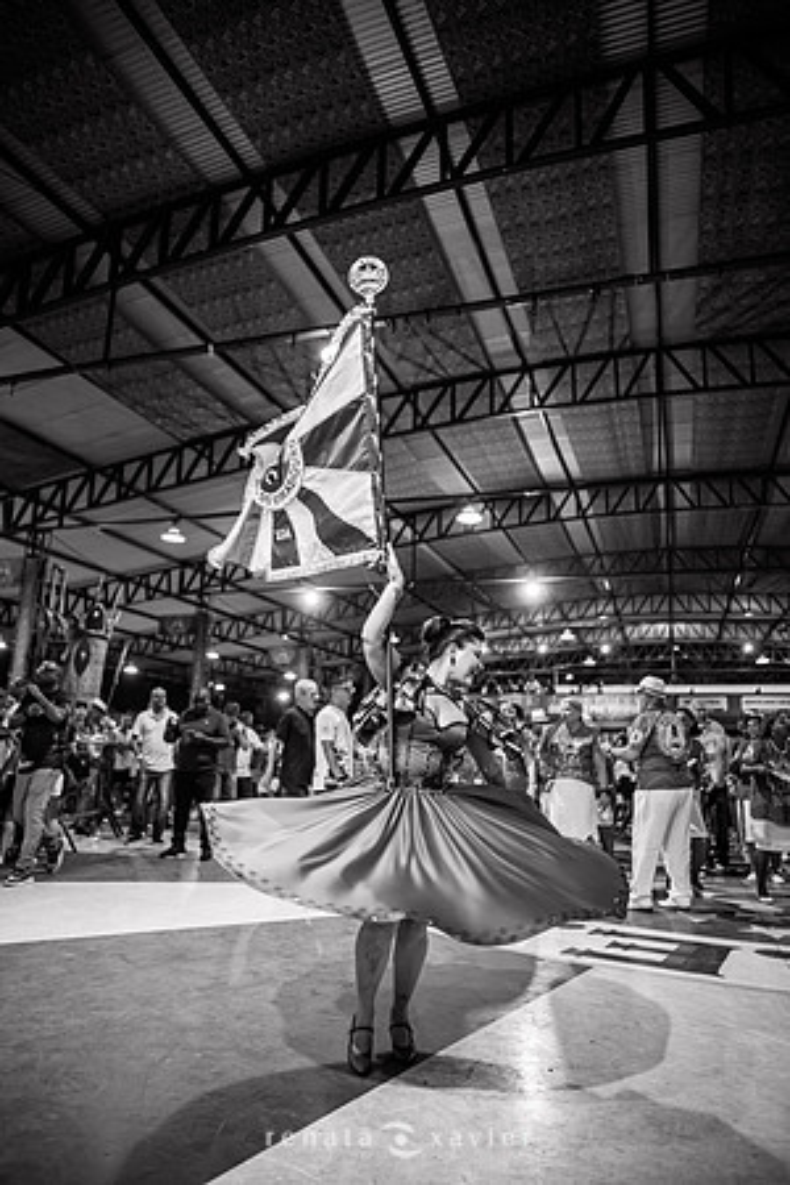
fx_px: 790
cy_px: 592
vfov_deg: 73.7
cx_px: 395
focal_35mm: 24
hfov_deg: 53.1
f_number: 1.8
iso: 1600
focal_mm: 24
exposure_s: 1/320
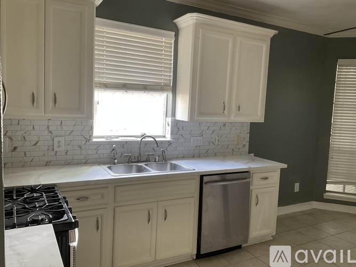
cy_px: 134
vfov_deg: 48.2
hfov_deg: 61.7
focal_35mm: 29
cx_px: 178
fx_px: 298
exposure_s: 1/60
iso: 80
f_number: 1.8
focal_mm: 3
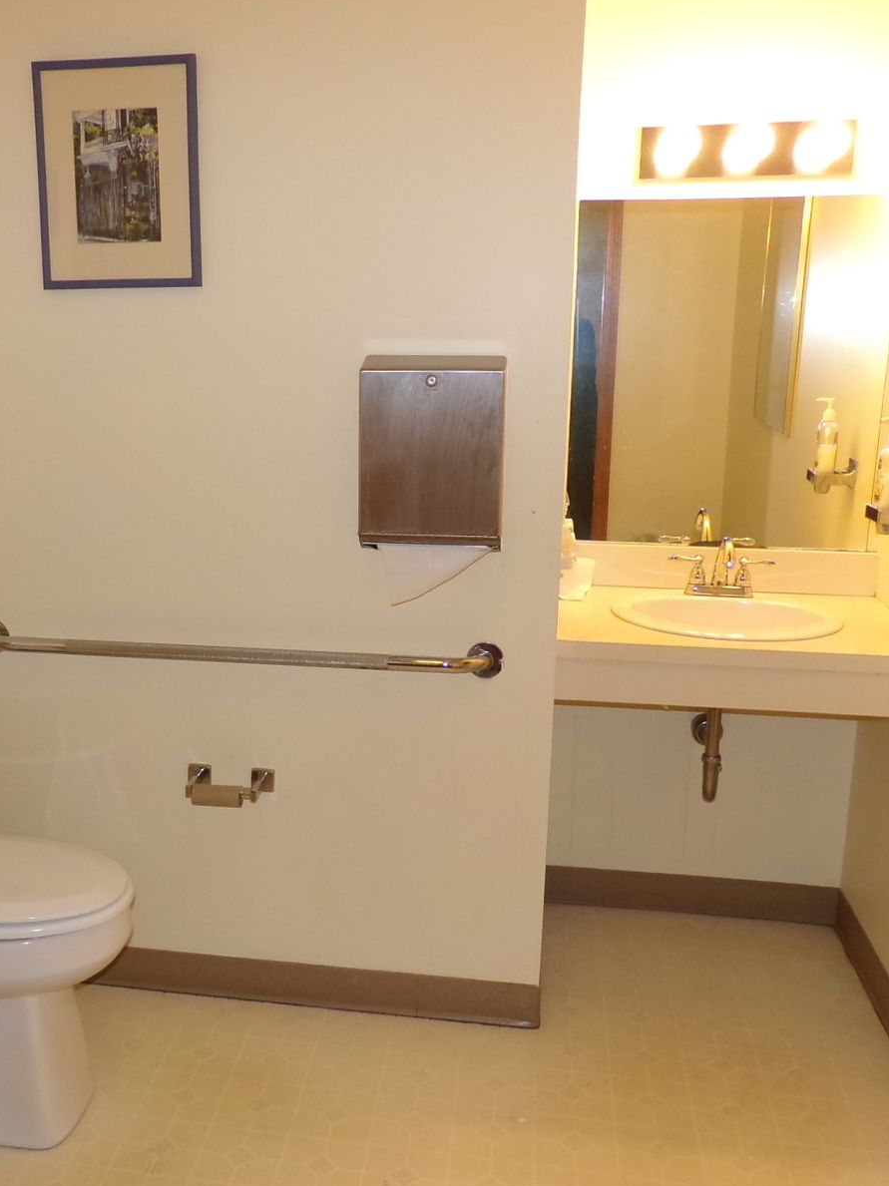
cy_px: 593
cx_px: 283
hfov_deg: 40.1
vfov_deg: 52.6
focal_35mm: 35
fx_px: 1199
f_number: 3.2
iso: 200
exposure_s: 1/34
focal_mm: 4.7
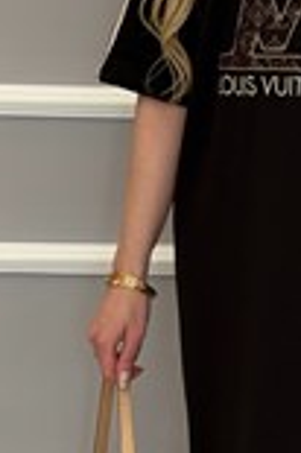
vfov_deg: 12.2
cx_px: 313
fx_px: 2112
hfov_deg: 8.1
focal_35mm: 168
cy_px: 283
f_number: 1.78
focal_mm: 6.76
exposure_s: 1/121
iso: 80
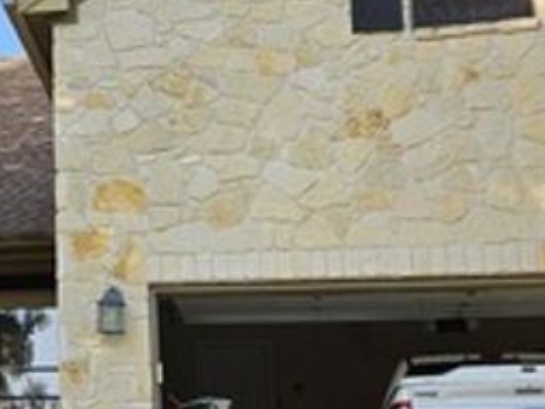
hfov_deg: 19.6
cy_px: 168
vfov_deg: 15.9
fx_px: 1465
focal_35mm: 93
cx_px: -142
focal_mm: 5.4
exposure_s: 1/792
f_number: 1.8
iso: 25
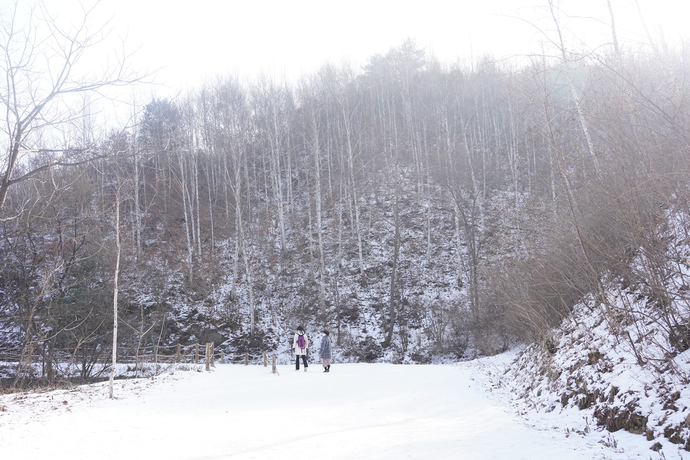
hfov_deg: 58.7
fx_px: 613
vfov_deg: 41.1
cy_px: 225
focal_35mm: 32
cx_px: 352
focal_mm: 31
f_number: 6.3
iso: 100
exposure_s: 1/100
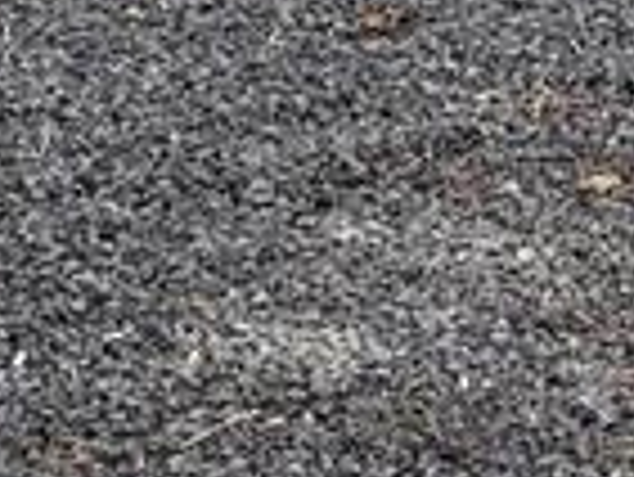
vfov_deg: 7.6
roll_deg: -1.7
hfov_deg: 10.3
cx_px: 1151
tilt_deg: -6.4
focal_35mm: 181
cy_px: -718
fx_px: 3318
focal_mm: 5.1
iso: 32
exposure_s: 1/3003
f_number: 1.6
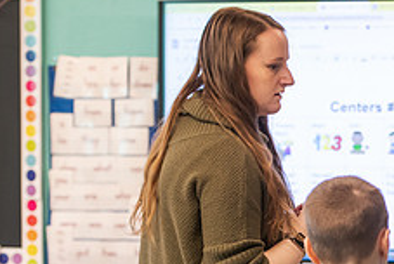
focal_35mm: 204
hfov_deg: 10.0
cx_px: 417
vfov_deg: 6.7
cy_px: 268
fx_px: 2236
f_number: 3.2
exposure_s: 1/200
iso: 1600
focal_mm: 80
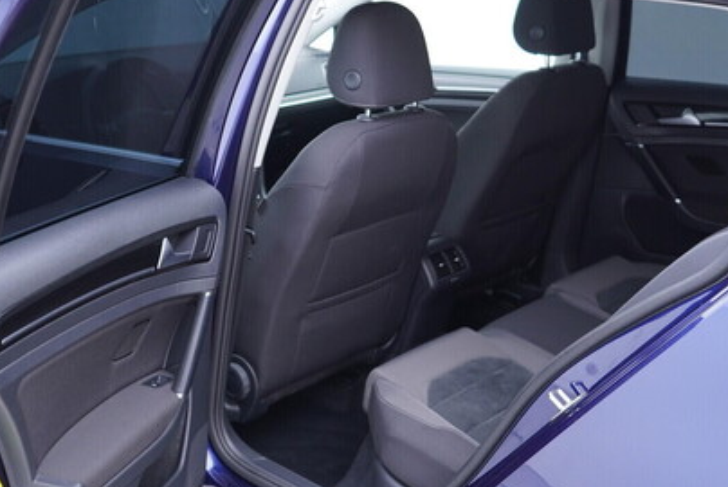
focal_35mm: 49
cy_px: 291
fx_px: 992
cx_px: 256
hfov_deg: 39.9
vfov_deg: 27.5
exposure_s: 1/40
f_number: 2.8
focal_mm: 24
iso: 320
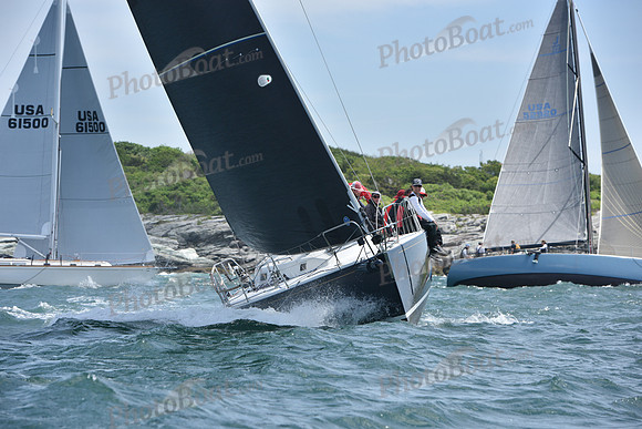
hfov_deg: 14.2
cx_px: 321
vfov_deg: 9.5
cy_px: 214
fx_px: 2586
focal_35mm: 145
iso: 250
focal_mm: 145
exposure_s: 1/1250
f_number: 6.3
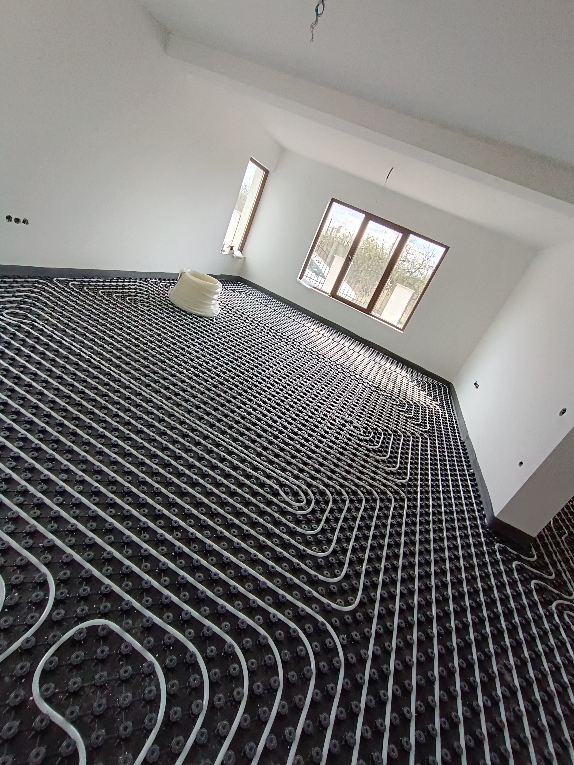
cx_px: 287
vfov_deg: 94.5
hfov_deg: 78.1
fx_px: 354
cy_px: 382
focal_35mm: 16
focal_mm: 1.66
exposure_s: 1/100
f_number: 2.2
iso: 229
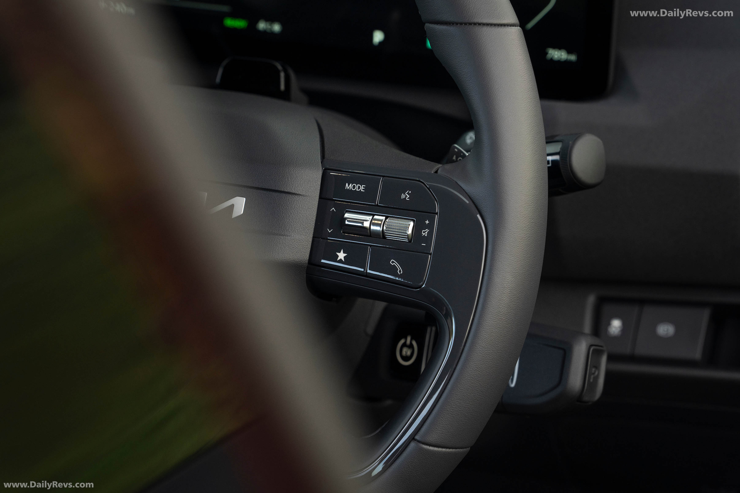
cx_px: 370
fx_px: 2610
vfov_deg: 10.8
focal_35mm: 127
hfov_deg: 16.1
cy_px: 246
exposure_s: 1/125
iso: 1000
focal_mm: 127
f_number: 6.3
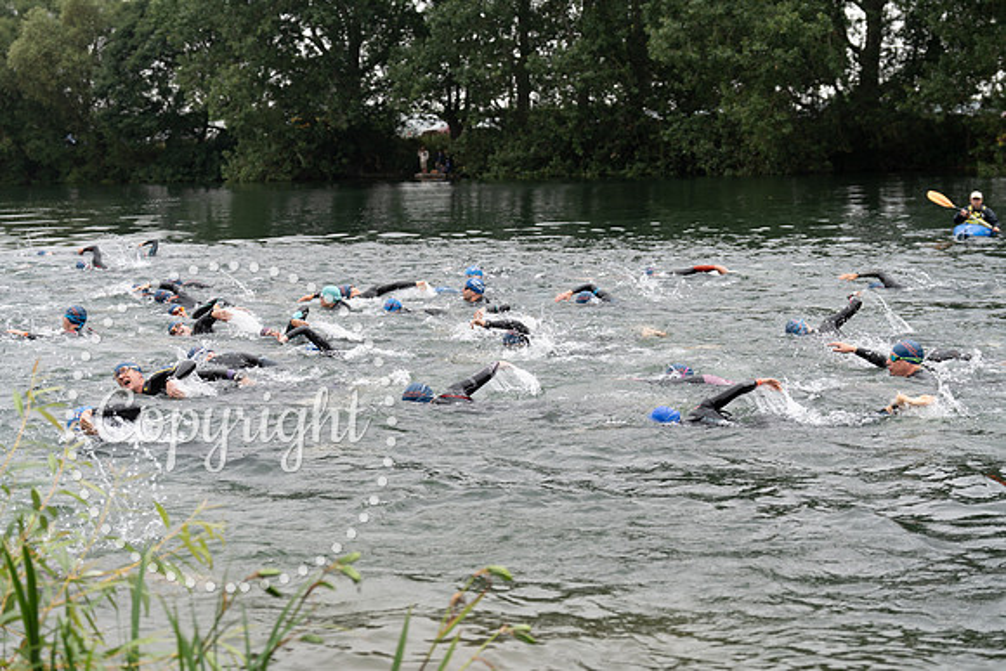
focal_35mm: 70
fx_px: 1956
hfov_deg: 28.8
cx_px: 503
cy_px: 336
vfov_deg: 19.5
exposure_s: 1/400
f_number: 4
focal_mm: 70
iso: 320
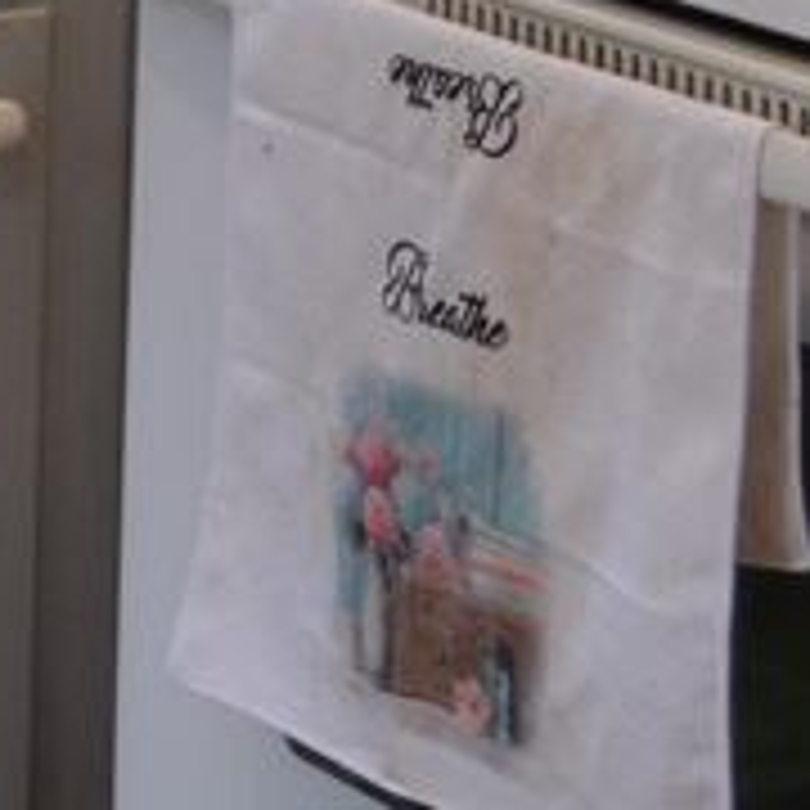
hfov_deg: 8.5
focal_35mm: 181
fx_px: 4792
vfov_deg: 9.3
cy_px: -547
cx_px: -1359
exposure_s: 1/60
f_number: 4
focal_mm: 20
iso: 400
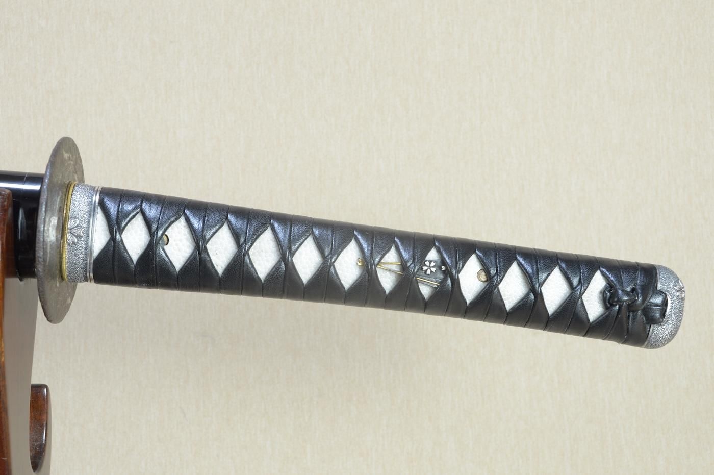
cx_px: 357
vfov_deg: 25.7
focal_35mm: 52
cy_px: 238
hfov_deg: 37.9
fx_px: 1040
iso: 400
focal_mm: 35
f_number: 11
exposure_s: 1/1.6
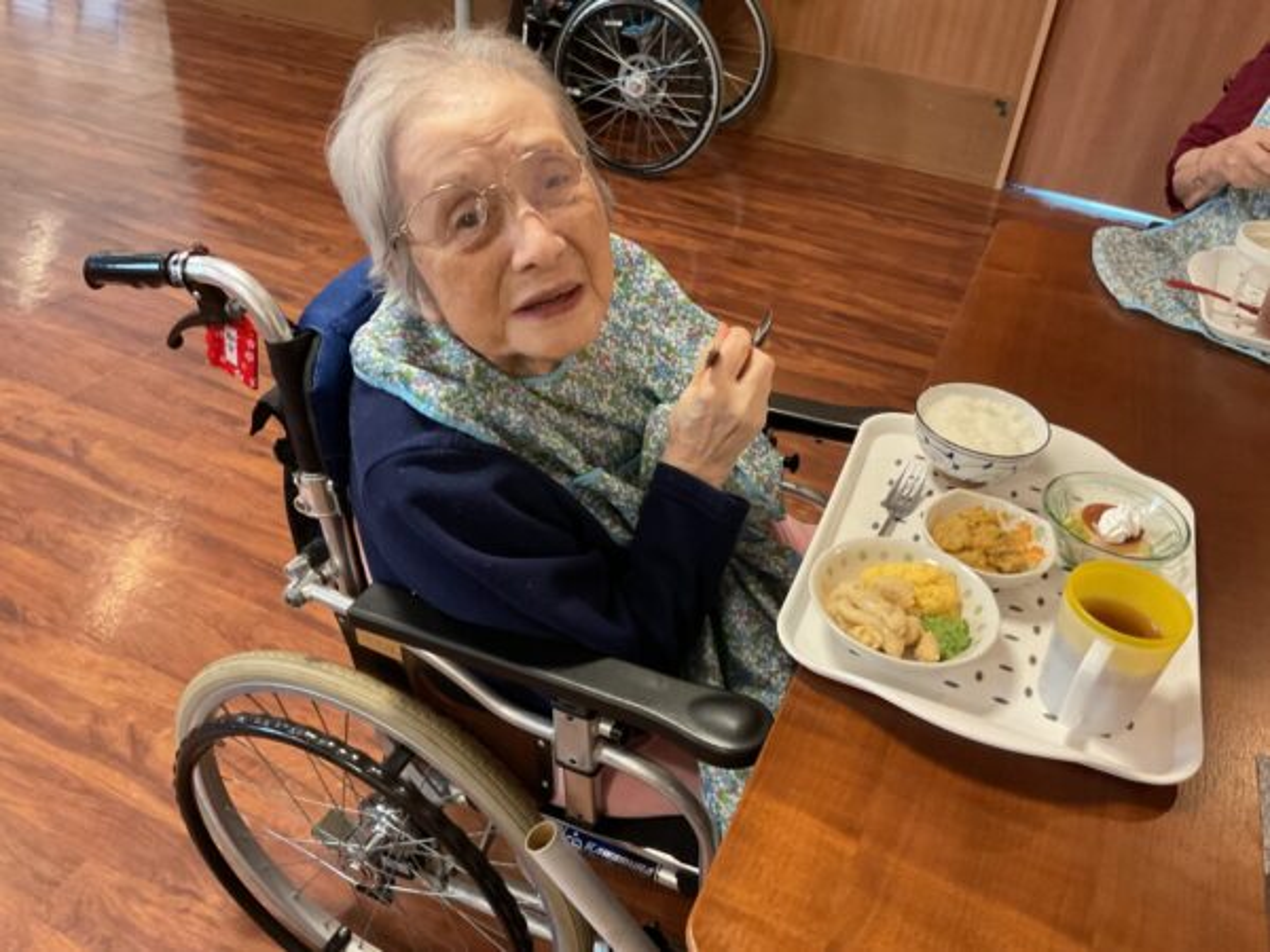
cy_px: 476
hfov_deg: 61.7
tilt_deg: -36.6
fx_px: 1064
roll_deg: -4.3
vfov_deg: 48.2
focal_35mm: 29
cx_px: 635
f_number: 1.8
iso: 250
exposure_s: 1/60
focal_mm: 3
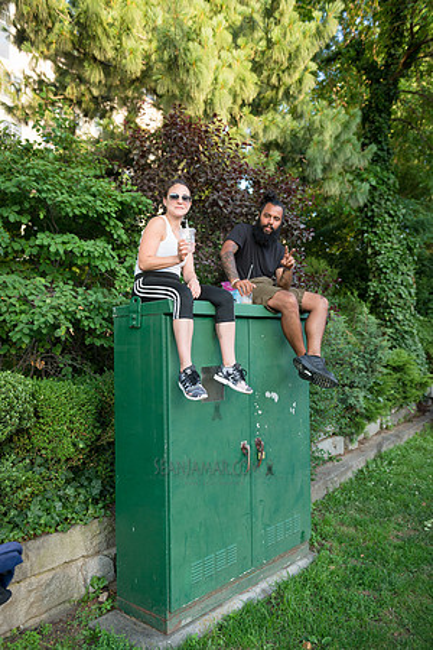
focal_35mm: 31
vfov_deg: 60.3
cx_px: 216
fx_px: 559
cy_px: 325
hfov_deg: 42.3
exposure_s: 1/500
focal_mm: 31
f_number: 3.5
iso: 500
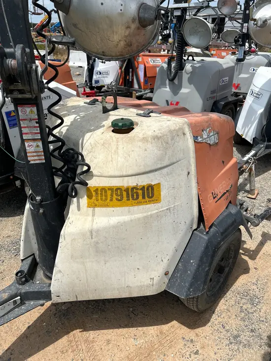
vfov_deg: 67.3
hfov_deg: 53.1
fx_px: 271
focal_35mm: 26
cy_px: 180
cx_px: 136
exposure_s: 1/7463
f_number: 1.5
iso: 50
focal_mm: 5.7
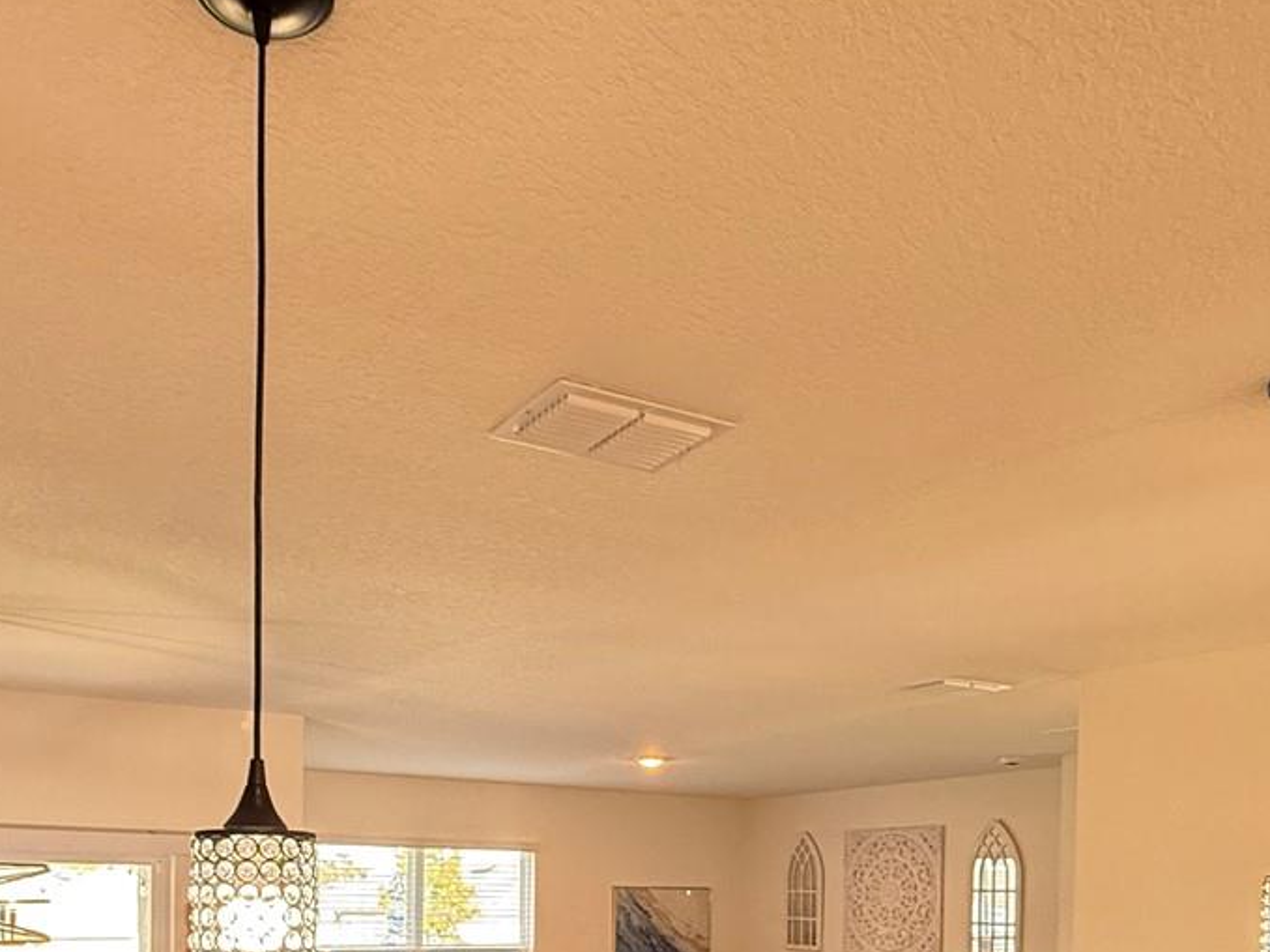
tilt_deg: -1.1
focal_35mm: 33
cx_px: 526
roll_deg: -0.3
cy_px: 920
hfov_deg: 55.1
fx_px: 1210
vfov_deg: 38.7
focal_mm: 2.22
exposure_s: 1/60
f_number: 2.2
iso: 320
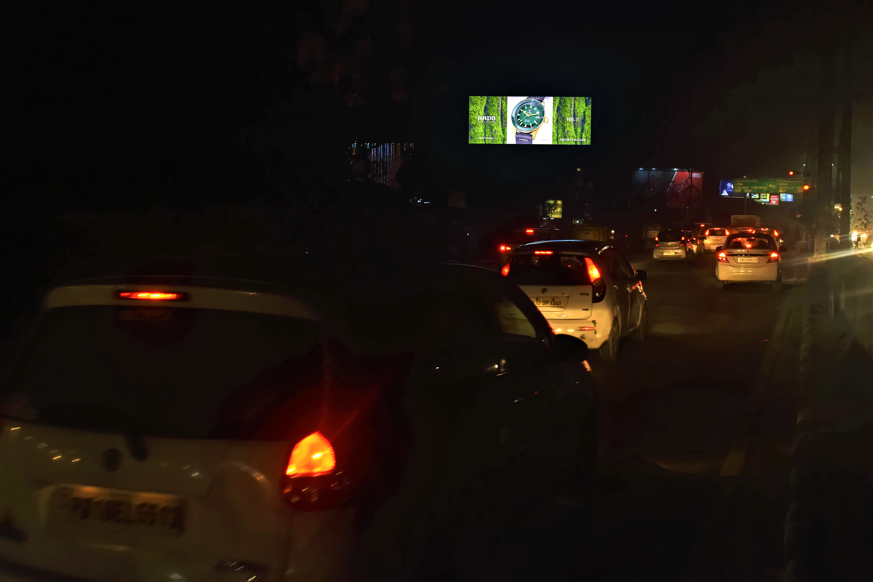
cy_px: 291
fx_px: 764
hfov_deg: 59.5
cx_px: 436
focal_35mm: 32
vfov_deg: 41.7
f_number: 6.3
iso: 400
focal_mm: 21
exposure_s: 1/125
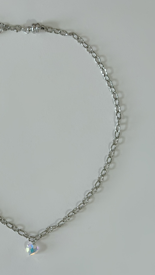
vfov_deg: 28.2
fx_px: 548
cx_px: 32
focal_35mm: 75
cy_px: 143
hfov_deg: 16.0
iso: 80
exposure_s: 1/100
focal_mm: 6.76
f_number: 1.78
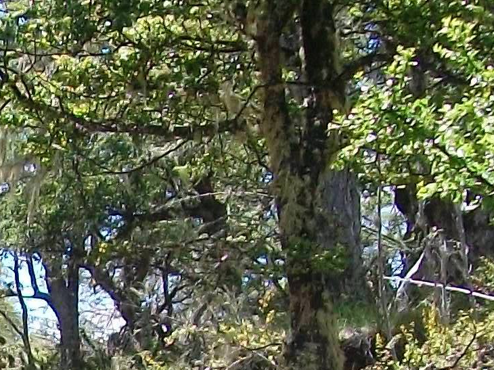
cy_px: 740
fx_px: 2297
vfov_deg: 8.7
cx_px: -317
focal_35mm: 161
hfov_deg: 11.6
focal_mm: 6
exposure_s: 1/400
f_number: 2.7
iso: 80
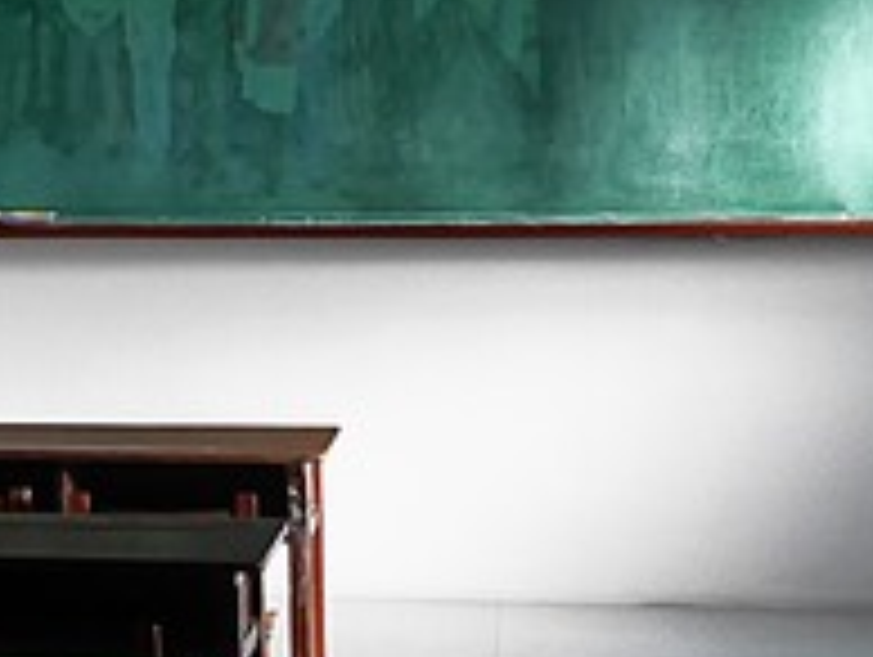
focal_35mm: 89
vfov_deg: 16.6
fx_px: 2247
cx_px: 81
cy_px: 245
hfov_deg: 21.5
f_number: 6.3
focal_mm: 12
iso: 1600
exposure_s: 1/160
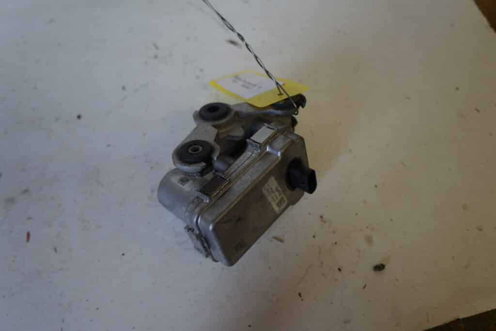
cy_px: 166
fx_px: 413
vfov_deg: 43.6
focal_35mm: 30
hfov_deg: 61.9
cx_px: 248
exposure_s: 1/60
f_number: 3.5
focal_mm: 20
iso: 160
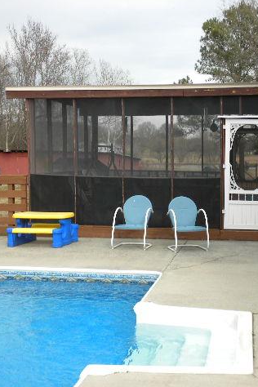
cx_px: 201
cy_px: 192
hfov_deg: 25.6
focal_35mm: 52
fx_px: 559
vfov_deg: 38.2
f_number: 3.5
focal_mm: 6.6
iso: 64
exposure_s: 1/281
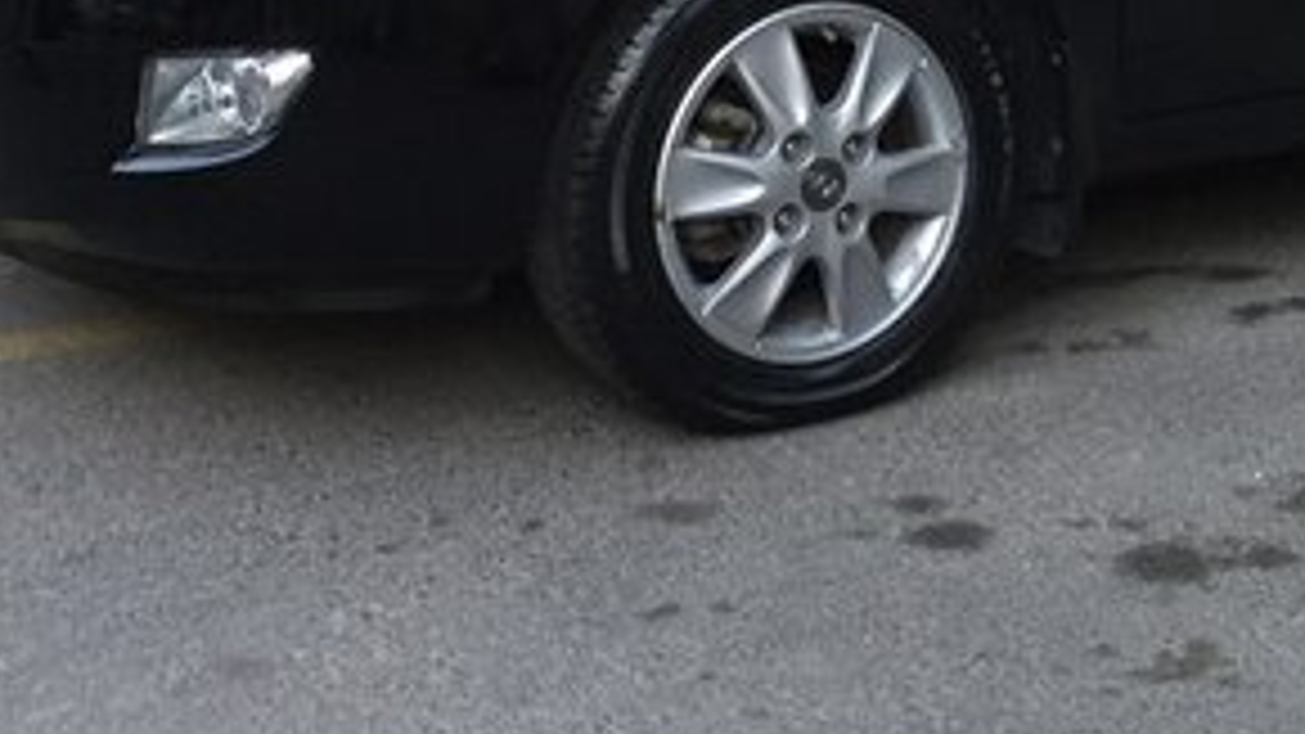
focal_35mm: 72
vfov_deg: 16.0
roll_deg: -1.5
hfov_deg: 28.7
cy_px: -182
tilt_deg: -5.5
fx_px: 2491
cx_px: 1048
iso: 64
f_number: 2.2
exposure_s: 1/33
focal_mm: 4.15
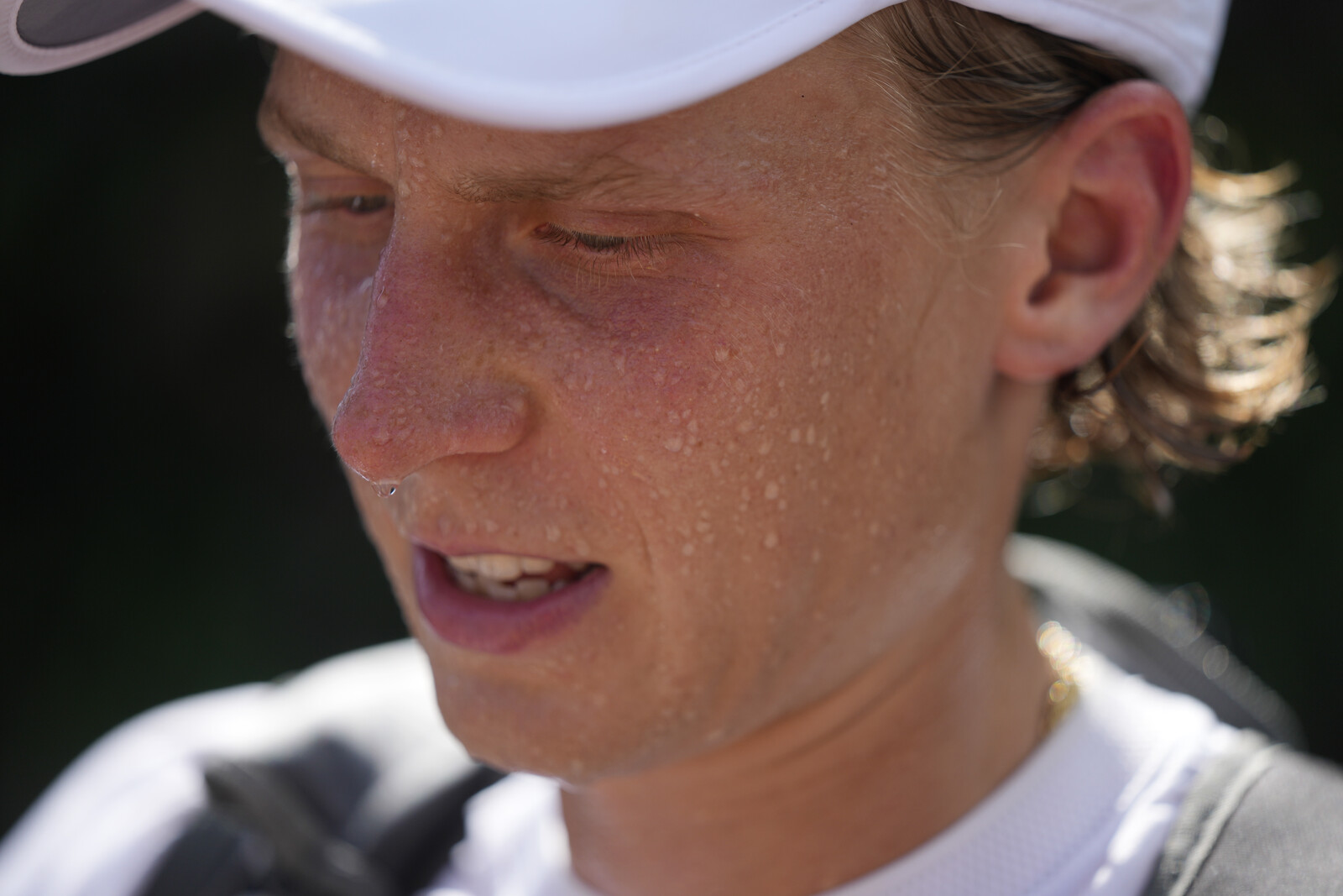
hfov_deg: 11.5
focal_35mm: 179
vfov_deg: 7.7
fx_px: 6678
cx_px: 672
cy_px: 448
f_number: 2.8
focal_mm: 179
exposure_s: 1/2000
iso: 200
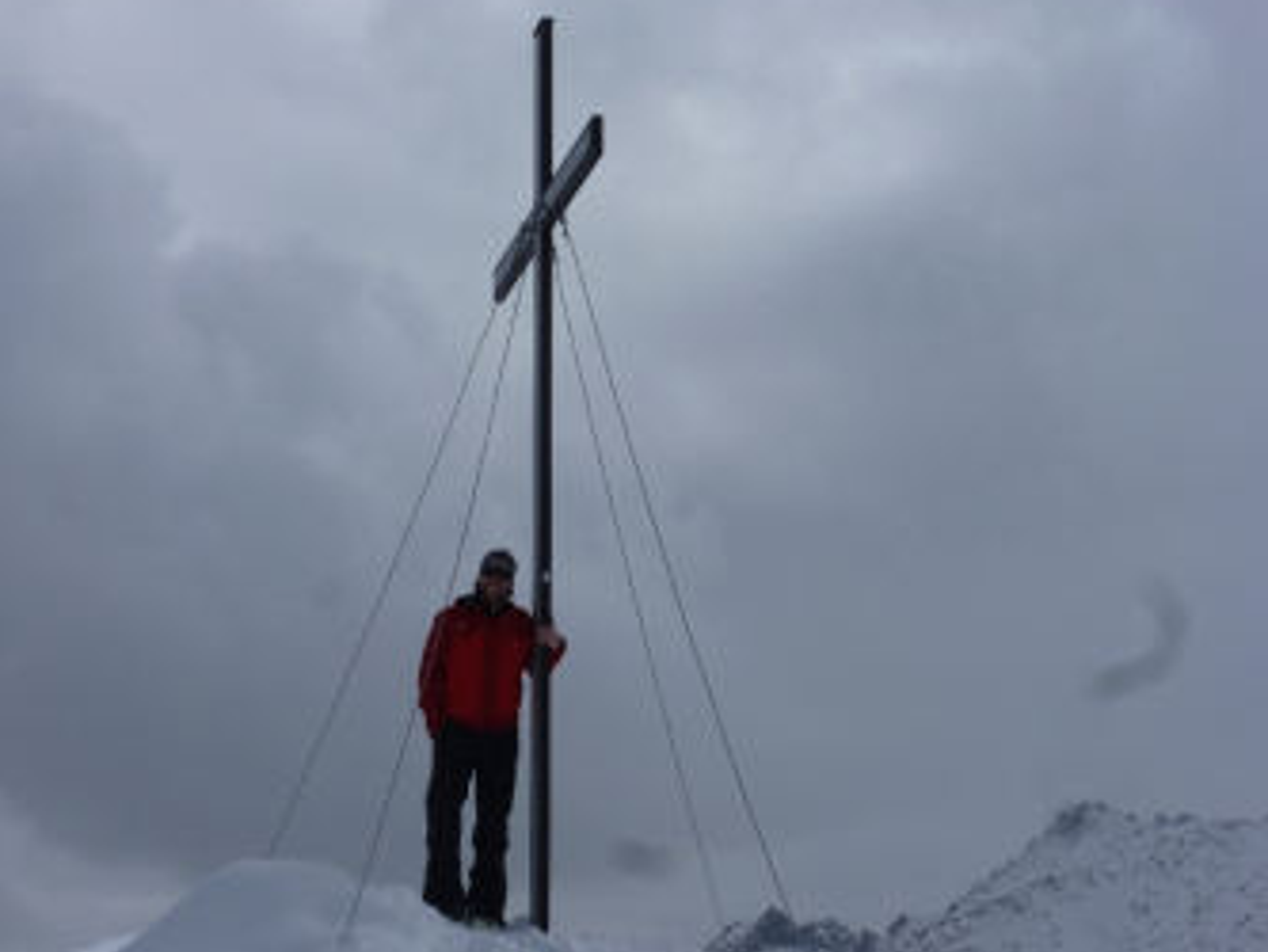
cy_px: 461
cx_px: 590
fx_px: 1942
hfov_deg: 36.1
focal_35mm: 53
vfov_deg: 27.5
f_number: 6.3
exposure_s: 1/1300
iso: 100
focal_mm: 8.7
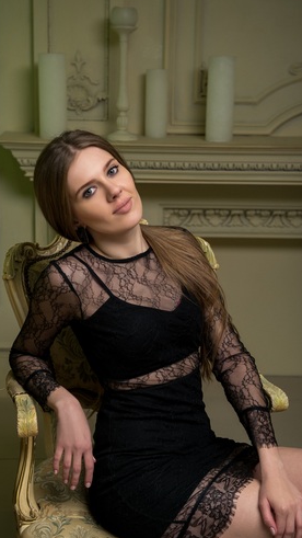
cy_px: 273
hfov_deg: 18.8
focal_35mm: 64
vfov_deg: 32.8
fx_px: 912
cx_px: 142
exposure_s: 1/200
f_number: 5
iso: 250
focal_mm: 60
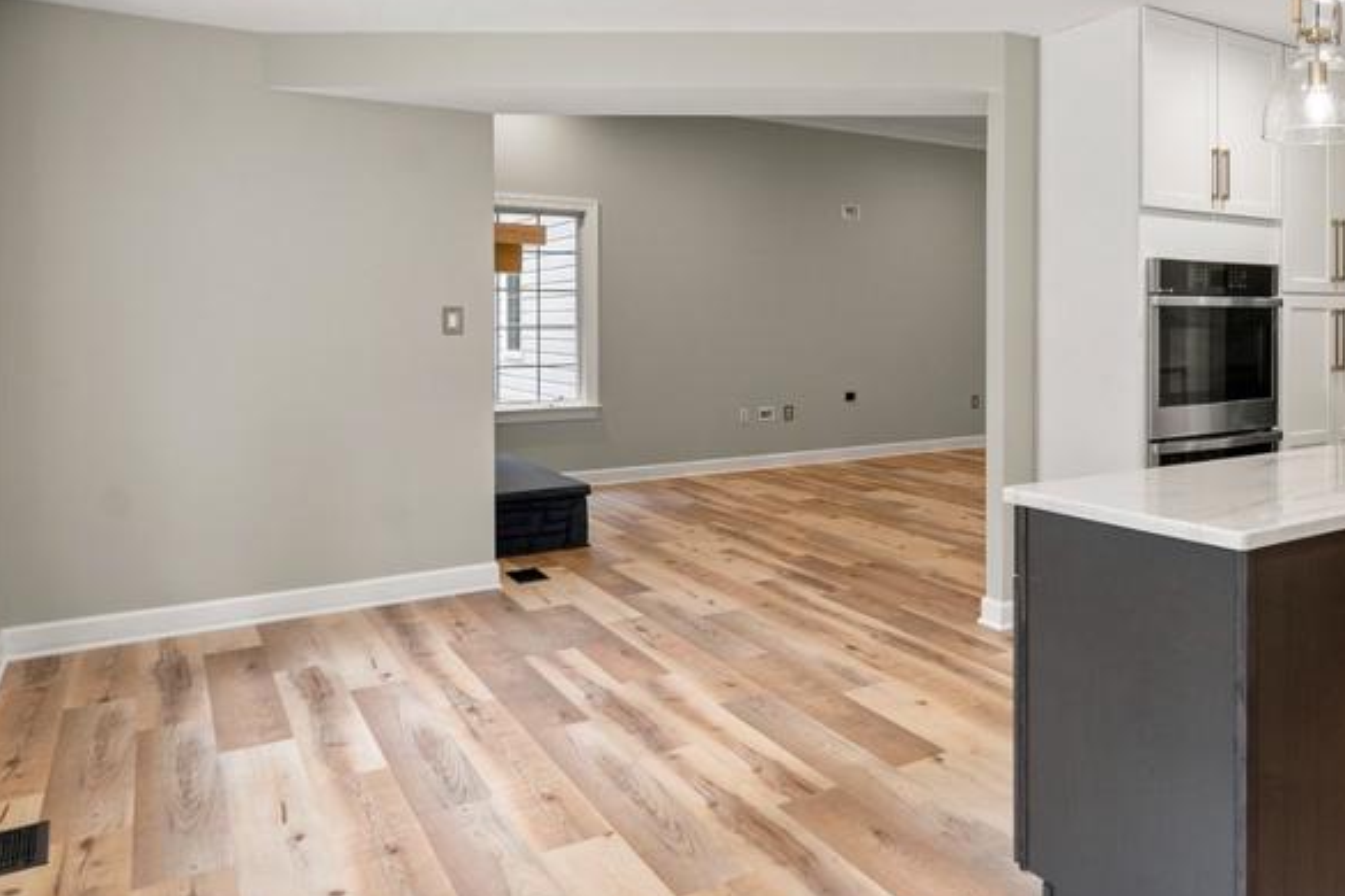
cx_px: 1117
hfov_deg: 59.2
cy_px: 314
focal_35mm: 28
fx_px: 1046
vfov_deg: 45.8
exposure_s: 1/320
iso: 640
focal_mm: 16
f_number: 5.6
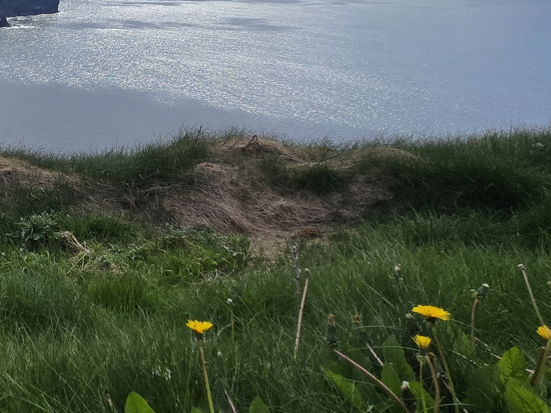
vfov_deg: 36.6
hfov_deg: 41.6
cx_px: -46
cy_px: 26
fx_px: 573
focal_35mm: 36
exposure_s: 1/4385
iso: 50
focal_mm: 2.2
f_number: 2.2
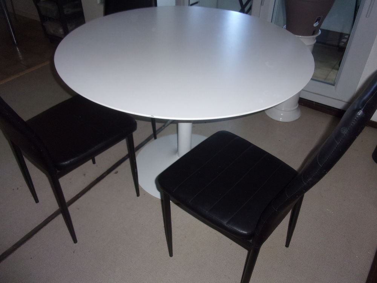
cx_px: 188
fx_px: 305
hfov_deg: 63.4
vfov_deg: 49.7
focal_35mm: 28
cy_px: 142
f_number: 3.9
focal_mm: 5.1
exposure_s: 1/34
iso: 200
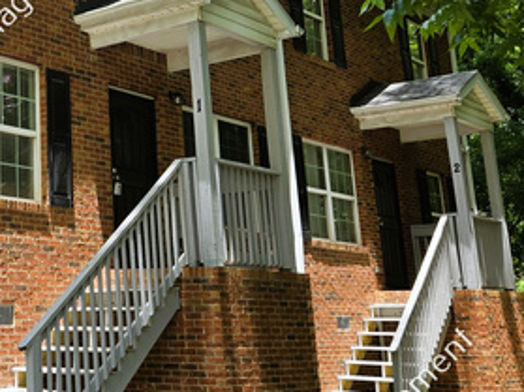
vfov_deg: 21.8
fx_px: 999
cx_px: -36
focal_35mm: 66
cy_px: 56
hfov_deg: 27.2
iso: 25
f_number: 1.8
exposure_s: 1/545
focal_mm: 5.4
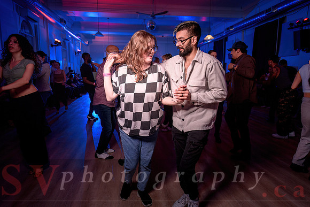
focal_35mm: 24
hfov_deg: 73.7
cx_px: 155
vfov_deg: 53.2
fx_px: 207
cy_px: 104
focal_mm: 24
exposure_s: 1/100
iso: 500
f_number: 2.8
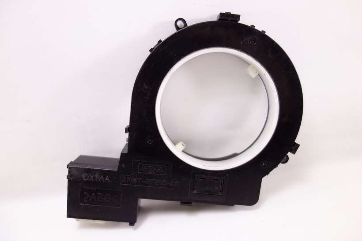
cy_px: 120
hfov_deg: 65.5
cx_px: 181
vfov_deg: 46.4
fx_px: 282
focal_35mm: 28
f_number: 1.8
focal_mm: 10.4
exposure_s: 1/100
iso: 125
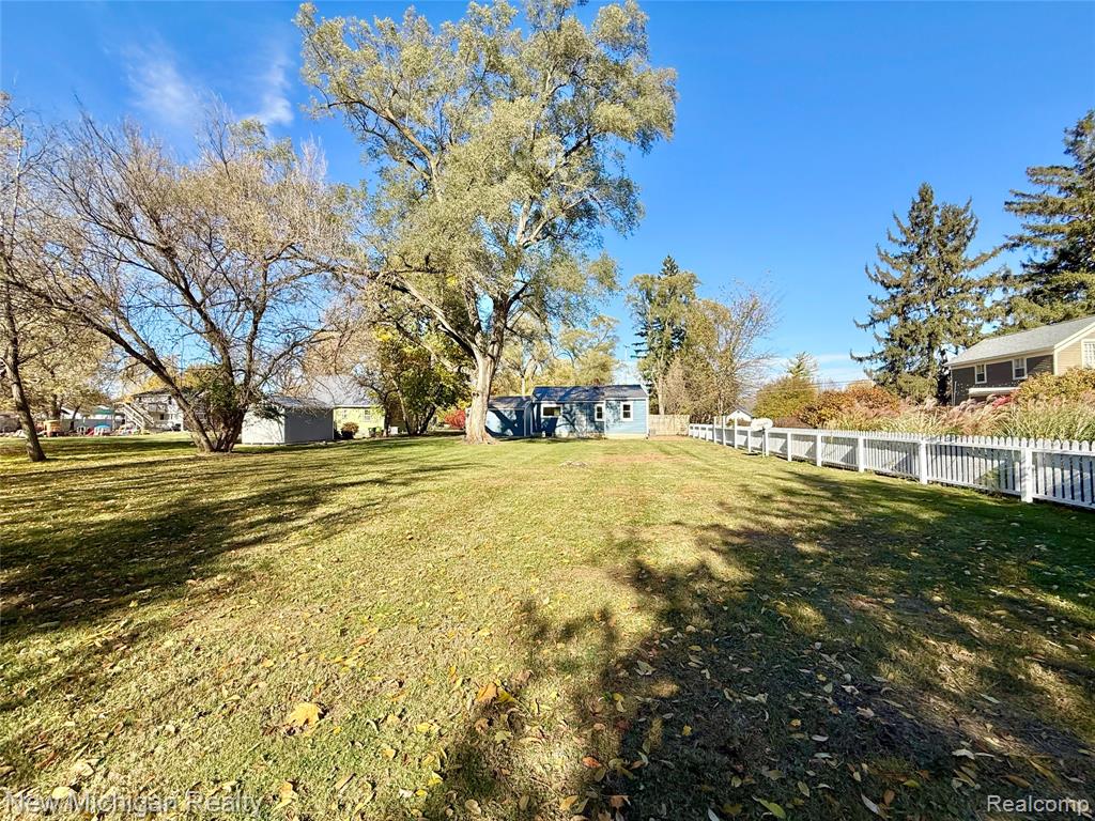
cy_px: 410
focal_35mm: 14
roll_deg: +0.0
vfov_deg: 85.7
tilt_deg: +4.4
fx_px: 443
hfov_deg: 102.1
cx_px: 548
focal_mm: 2.22
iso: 50
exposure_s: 1/1312
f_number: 2.2
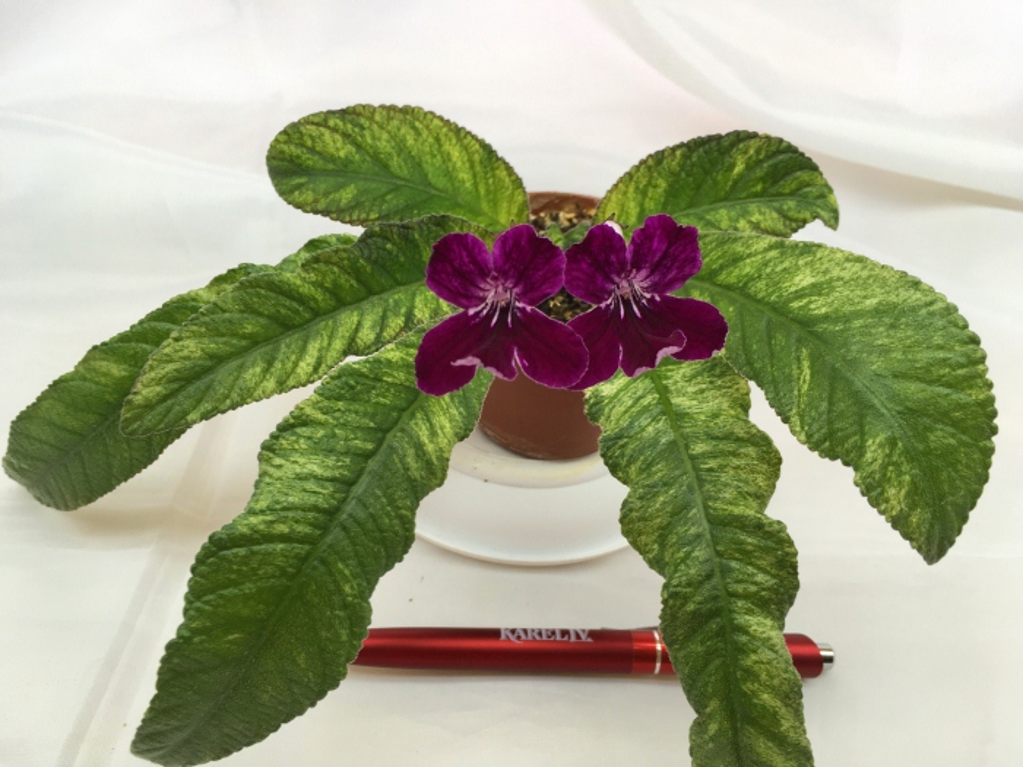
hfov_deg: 61.7
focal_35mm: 29
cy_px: 384
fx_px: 857
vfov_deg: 48.2
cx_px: 512
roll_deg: -2.3
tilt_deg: -44.0
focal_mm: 4.15
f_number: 2.2
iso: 32
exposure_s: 1/100
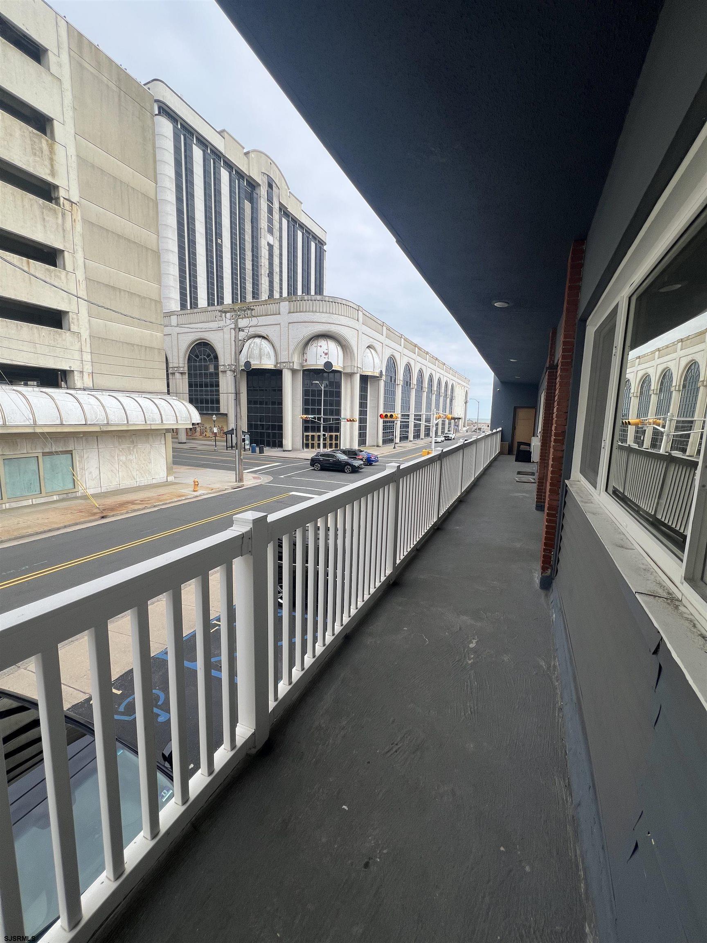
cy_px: 472
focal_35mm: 13
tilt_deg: -7.9
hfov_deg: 89.9
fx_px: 354
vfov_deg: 106.2
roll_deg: -1.5
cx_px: 354
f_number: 1.8
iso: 32
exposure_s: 1/774
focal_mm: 1.57
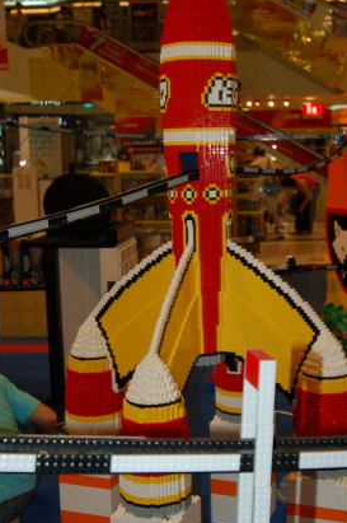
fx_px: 812
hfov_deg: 24.1
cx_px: 207
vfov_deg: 35.7
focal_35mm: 56
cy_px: 281
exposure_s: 1/60
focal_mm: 24
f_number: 4
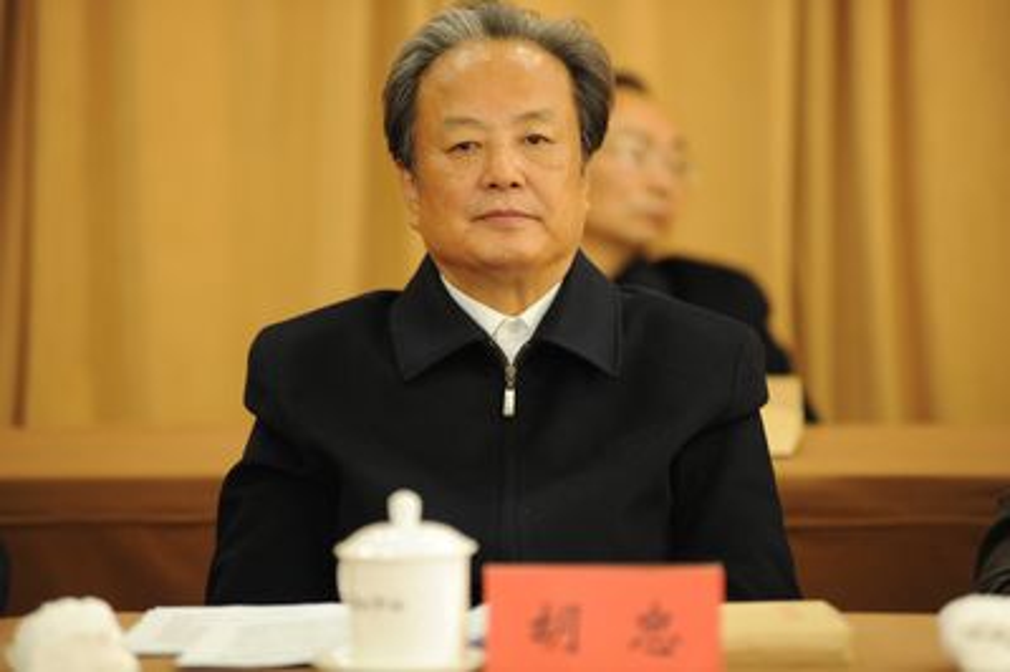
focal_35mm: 200
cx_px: 505
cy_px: 336
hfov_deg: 10.3
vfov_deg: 6.9
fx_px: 5606
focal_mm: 200
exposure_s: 1/100
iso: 1600
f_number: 2.8
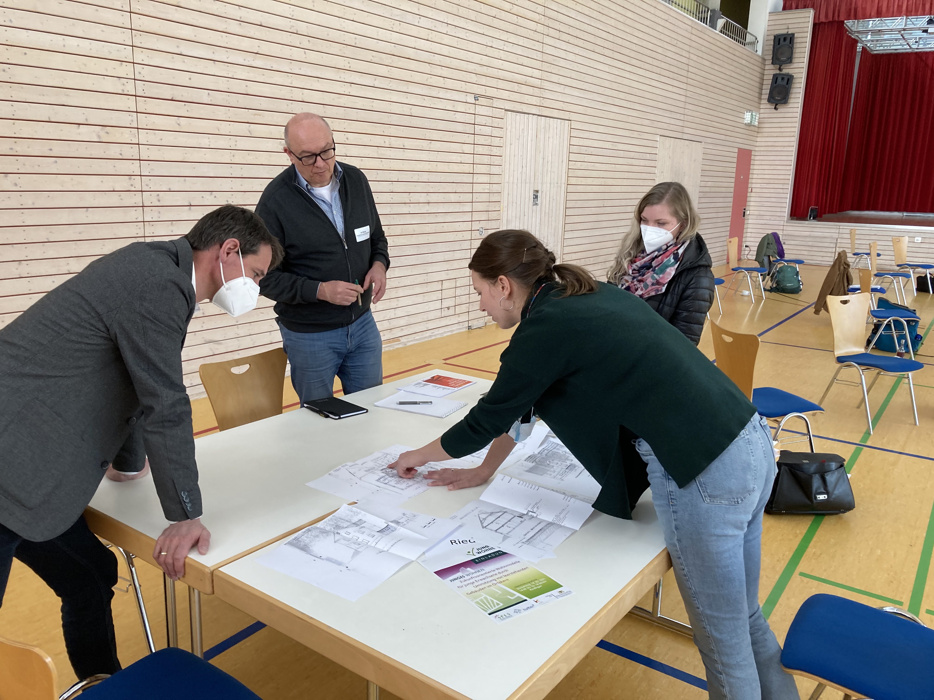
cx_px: 467
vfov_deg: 49.7
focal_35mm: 28
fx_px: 755
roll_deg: -0.1
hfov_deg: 63.4
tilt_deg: -13.2
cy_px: 350
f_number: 1.8
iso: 80
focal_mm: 3.99
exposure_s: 1/73
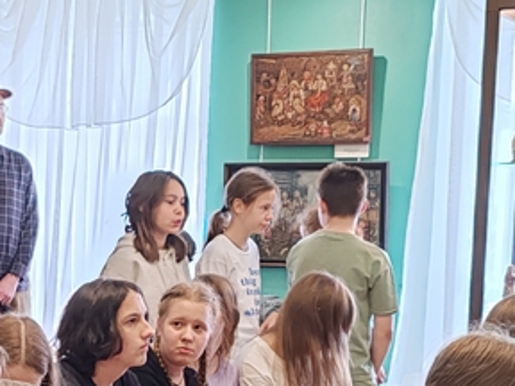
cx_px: 46
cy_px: 406
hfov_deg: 20.0
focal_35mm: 96
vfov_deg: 15.1
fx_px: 1428
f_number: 1.9
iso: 1250
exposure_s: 1/50
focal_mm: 6.12
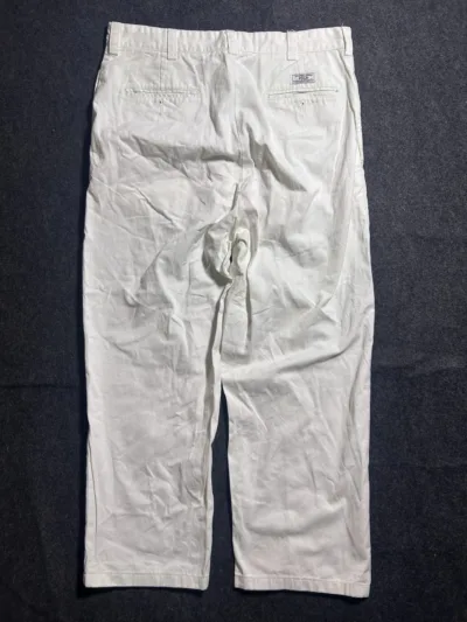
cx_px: 234
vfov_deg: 67.3
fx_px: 467
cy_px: 311
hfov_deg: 53.1
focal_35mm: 26
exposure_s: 1/100
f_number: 1.5
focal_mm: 5.7
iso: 80
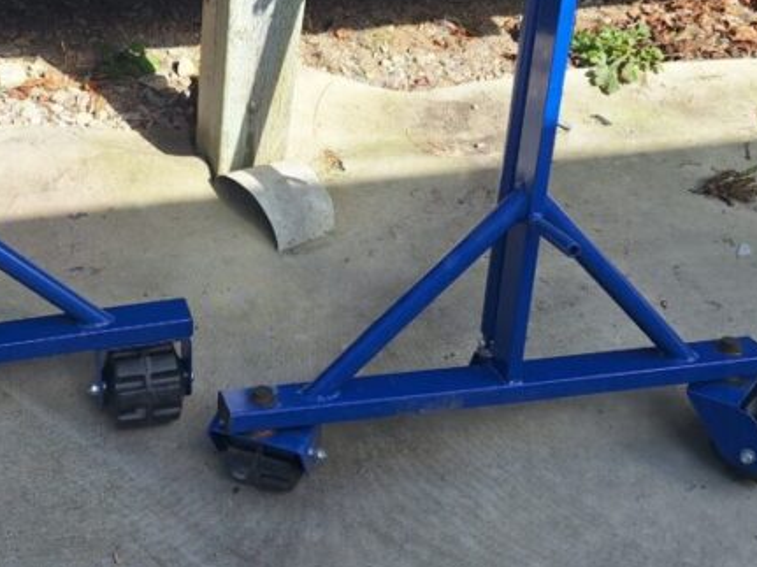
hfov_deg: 38.7
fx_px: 1049
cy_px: 159
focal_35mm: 48
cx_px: 191
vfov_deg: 29.9
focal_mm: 5.54
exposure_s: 1/1546
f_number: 1.8
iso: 40
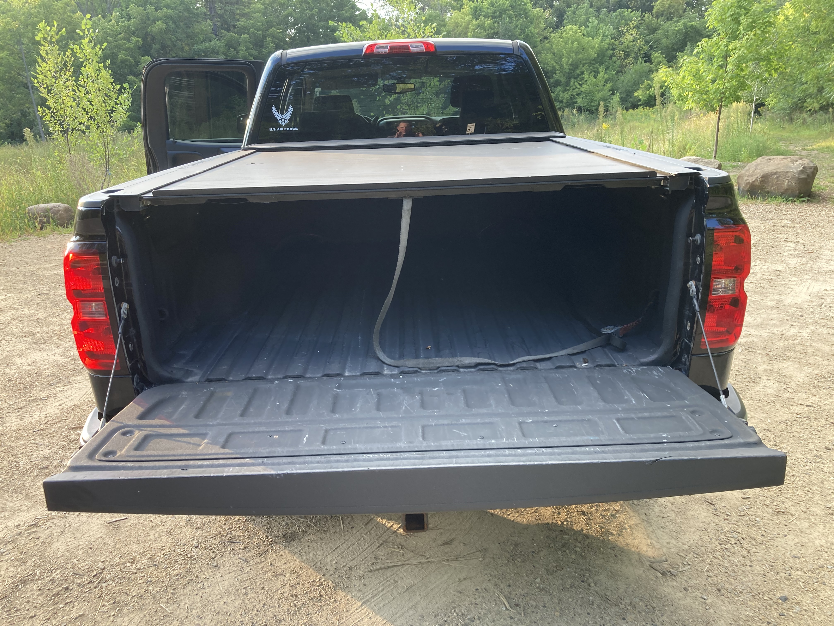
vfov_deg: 49.7
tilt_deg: -16.5
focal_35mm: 28
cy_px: 313
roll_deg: +0.3
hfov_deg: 63.4
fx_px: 675
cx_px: 417
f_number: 1.8
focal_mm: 3.99
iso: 40
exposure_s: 1/121
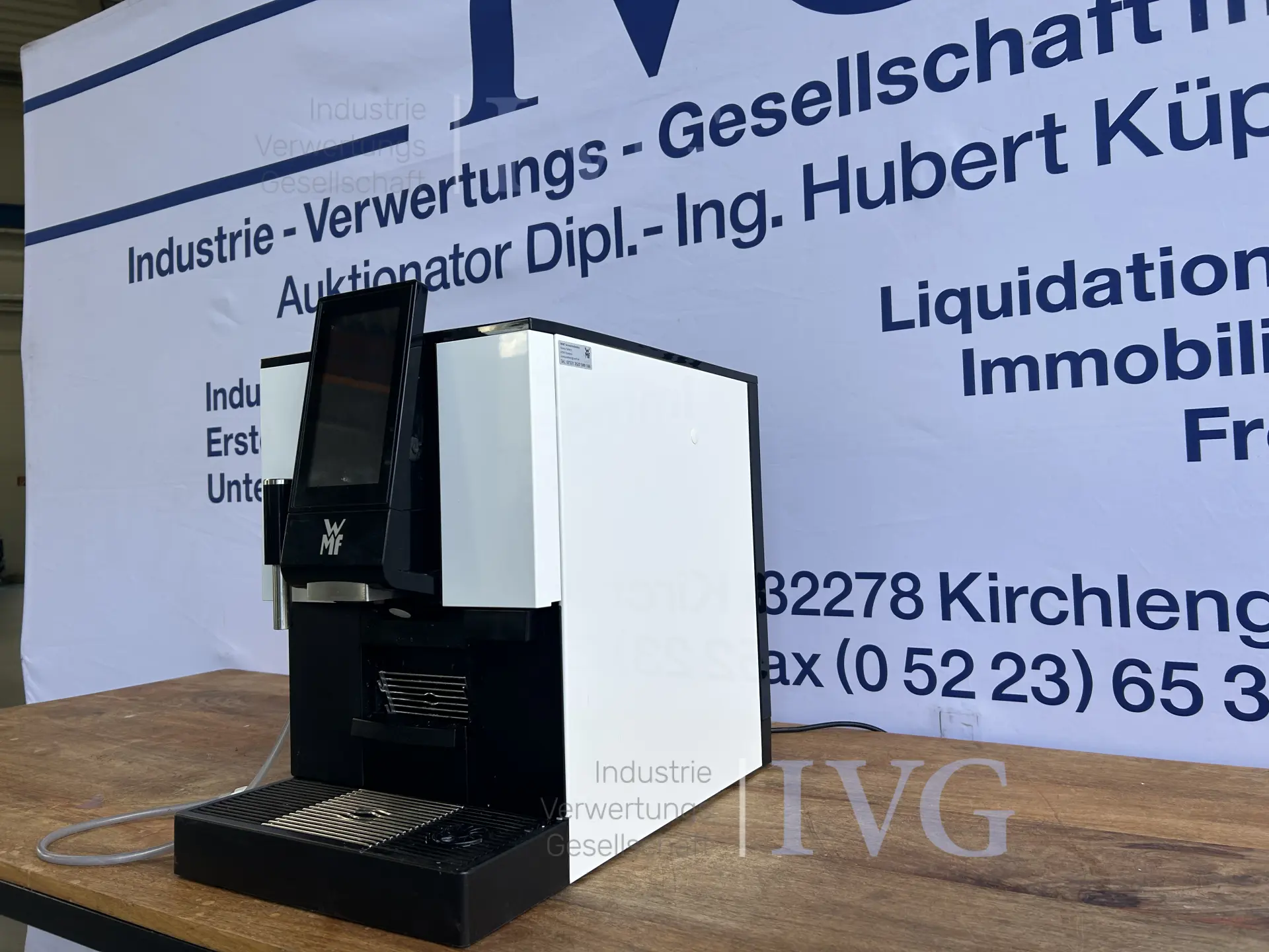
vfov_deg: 53.1
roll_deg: +1.5
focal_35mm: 26
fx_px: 953
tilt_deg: +3.5
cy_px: 476
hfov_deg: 67.3
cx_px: 634
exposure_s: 1/493
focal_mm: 5.7
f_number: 1.5
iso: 50
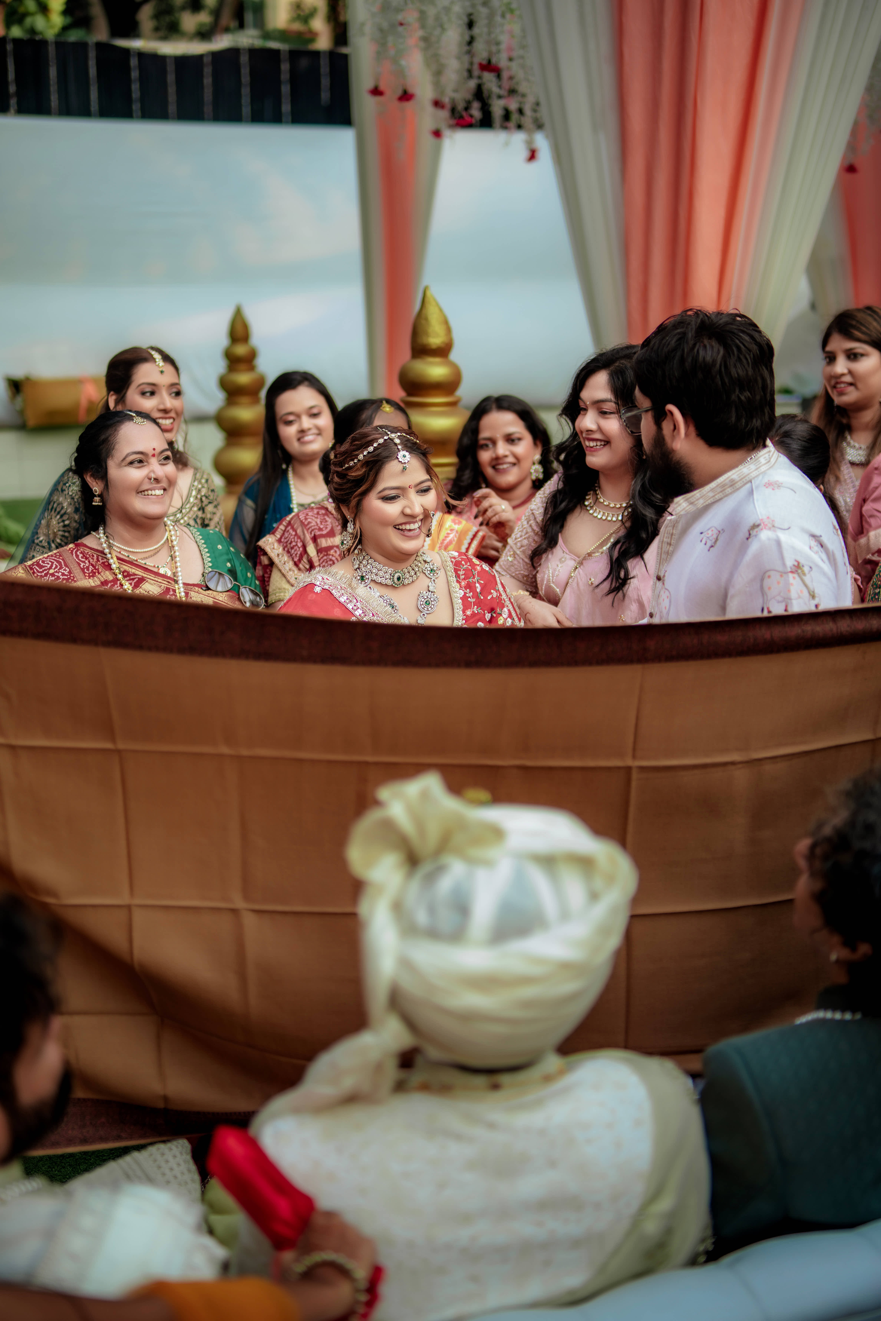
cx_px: 440
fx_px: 1285
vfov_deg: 54.4
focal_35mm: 35
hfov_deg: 37.9
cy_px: 660
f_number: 1.4
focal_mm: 35
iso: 64
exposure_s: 1/320
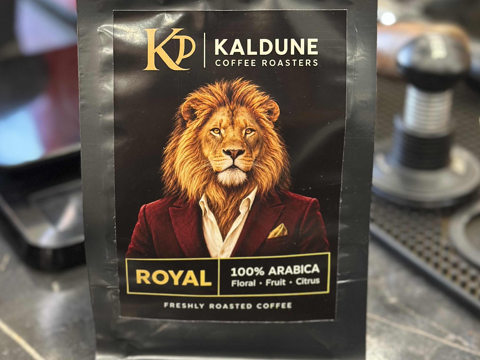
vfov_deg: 21.6
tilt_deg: -29.4
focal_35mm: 68
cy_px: 147
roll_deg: -0.3
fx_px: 943
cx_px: 234
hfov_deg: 28.6
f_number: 1.78
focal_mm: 6.86
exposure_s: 1/50
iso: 320
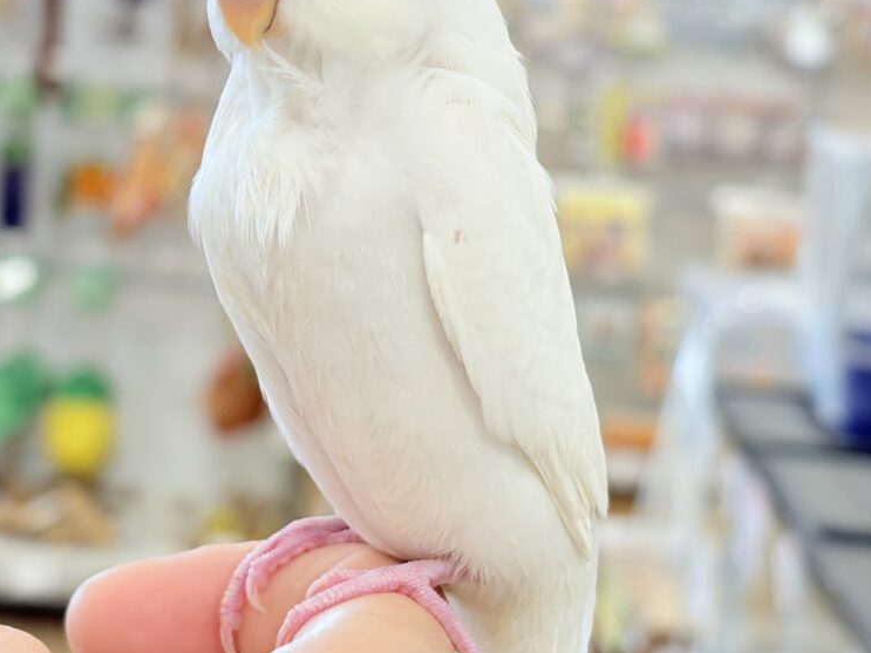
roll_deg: -4.5
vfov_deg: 17.5
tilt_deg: -4.2
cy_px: 212
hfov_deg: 23.3
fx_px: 2113
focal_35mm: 84
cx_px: 436
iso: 64
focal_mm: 5.96
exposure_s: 1/100
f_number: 1.6
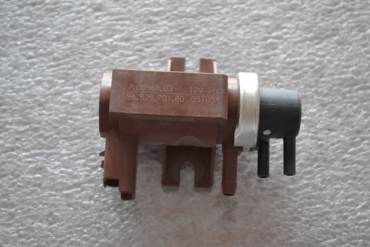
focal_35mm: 69
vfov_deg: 19.7
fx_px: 709
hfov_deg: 29.2
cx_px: 185
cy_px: 124
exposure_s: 1/60
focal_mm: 46
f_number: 5.3
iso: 3200
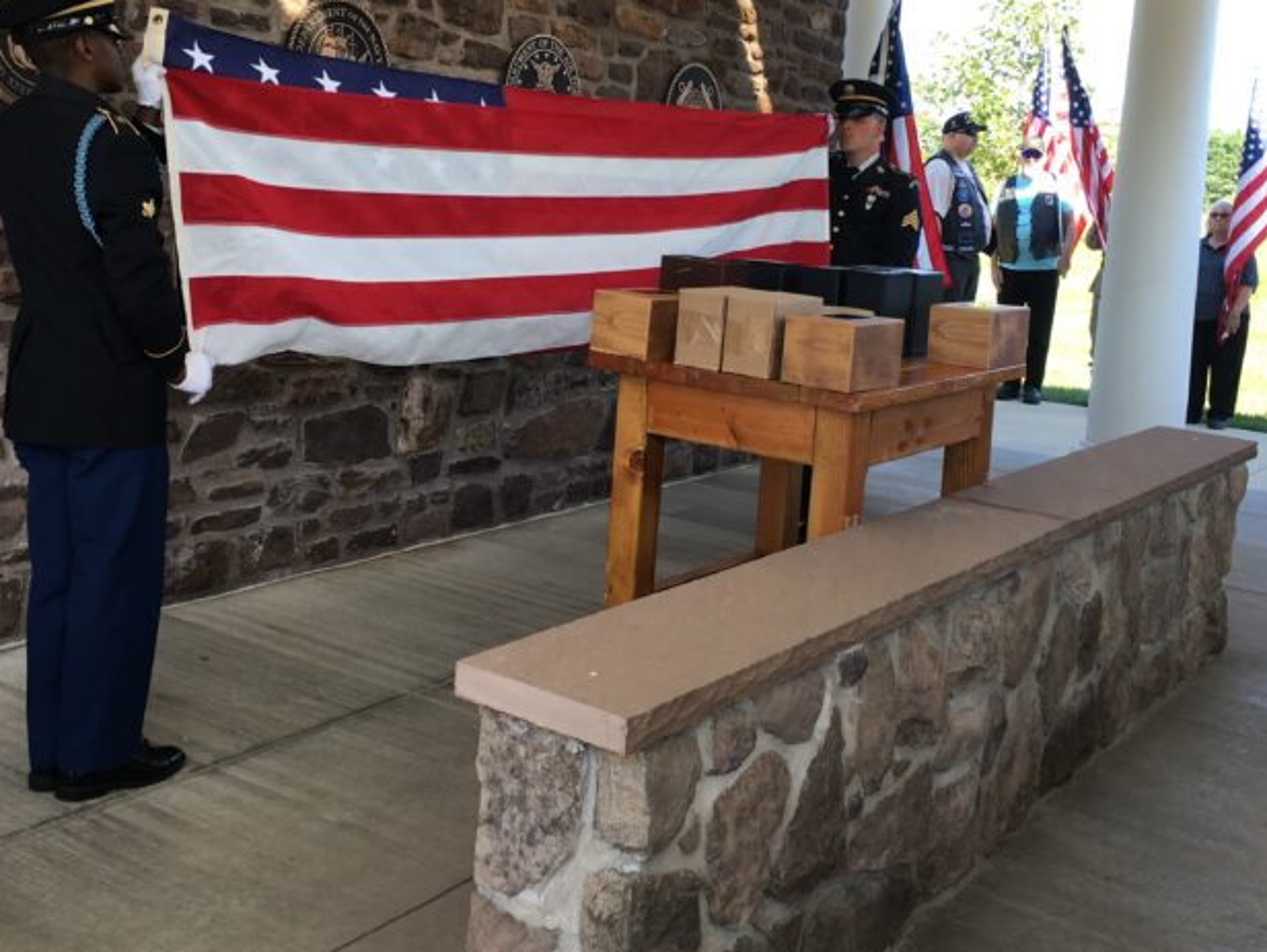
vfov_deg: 35.8
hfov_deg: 46.7
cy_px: 356
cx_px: 590
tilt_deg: -6.1
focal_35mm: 40
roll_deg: -2.1
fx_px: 1465
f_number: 2.2
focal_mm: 4.15
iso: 25
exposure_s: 1/127
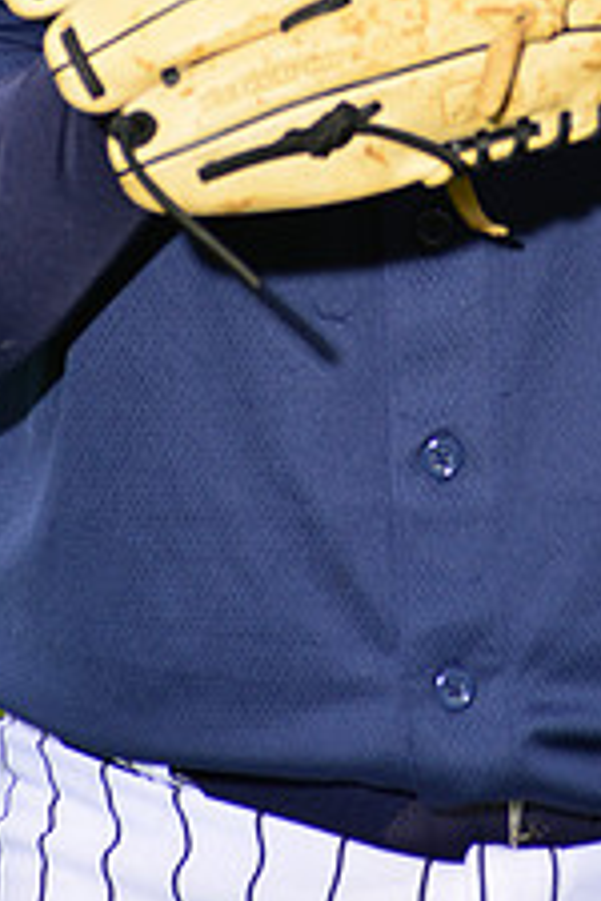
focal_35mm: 516
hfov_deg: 2.7
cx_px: 391
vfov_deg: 4.0
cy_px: -228
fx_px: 12920
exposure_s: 1/200
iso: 200
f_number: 6.3
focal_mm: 200
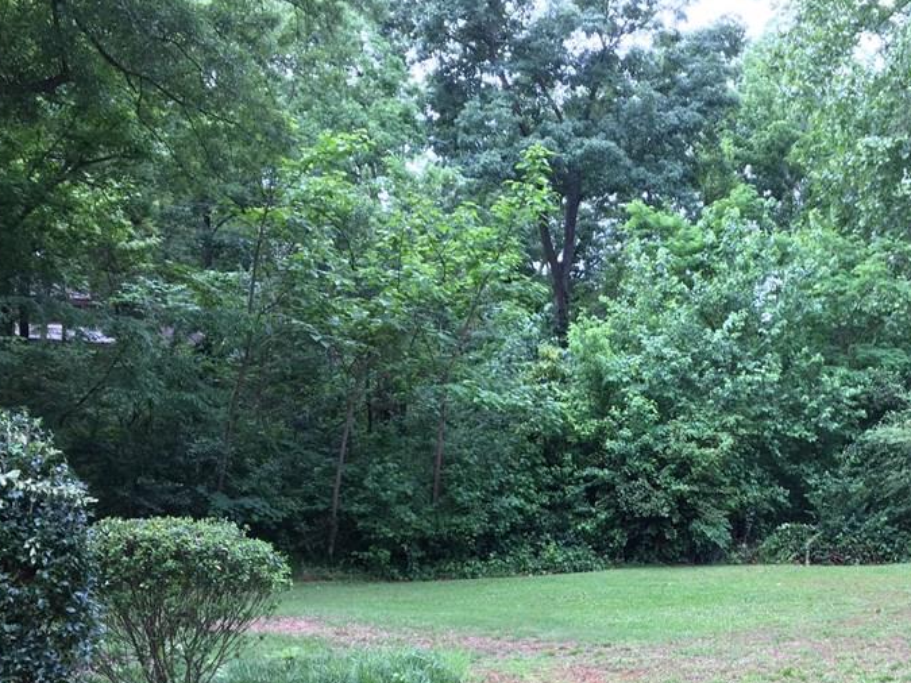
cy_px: 443
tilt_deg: -1.7
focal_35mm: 44
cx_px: 649
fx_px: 1158
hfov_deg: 42.0
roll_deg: -0.6
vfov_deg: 32.6
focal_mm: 4.15
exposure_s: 1/40
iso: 25
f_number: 2.2
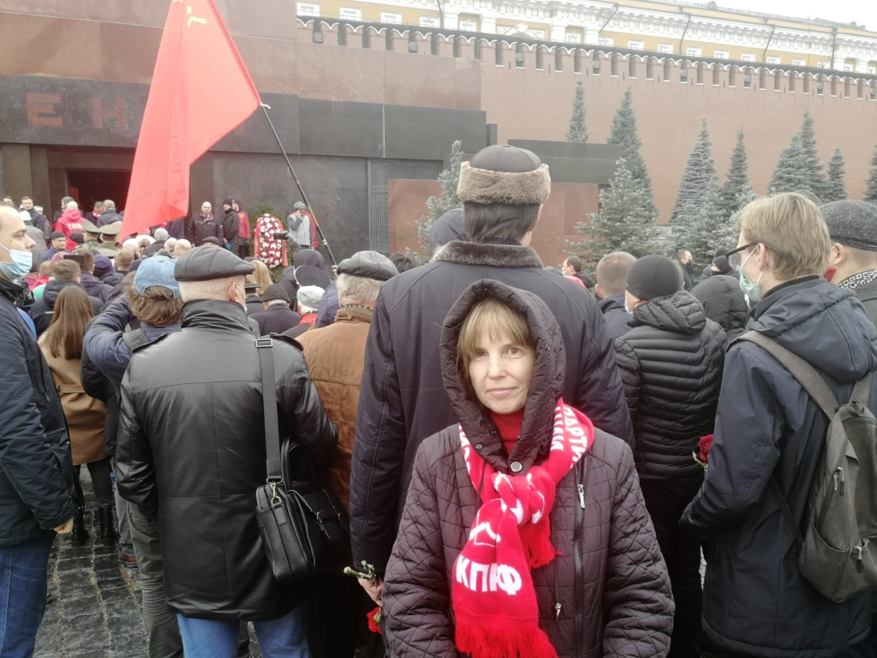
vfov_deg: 46.8
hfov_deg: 60.0
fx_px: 760
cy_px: 329
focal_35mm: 30
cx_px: 438
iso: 64
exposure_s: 1/100
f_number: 2.2
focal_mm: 3.95
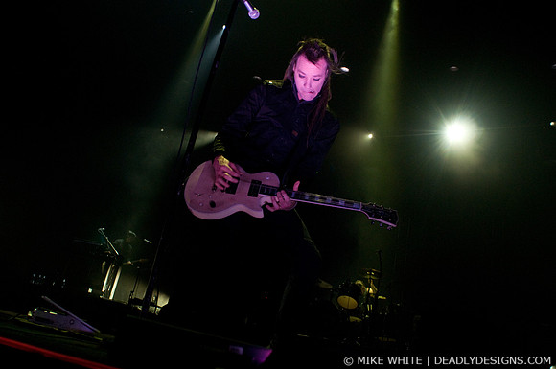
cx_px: 278
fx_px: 463
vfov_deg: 43.5
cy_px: 184
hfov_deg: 62.0
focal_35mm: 30
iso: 1000
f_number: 3.2
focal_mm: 20
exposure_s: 1/320
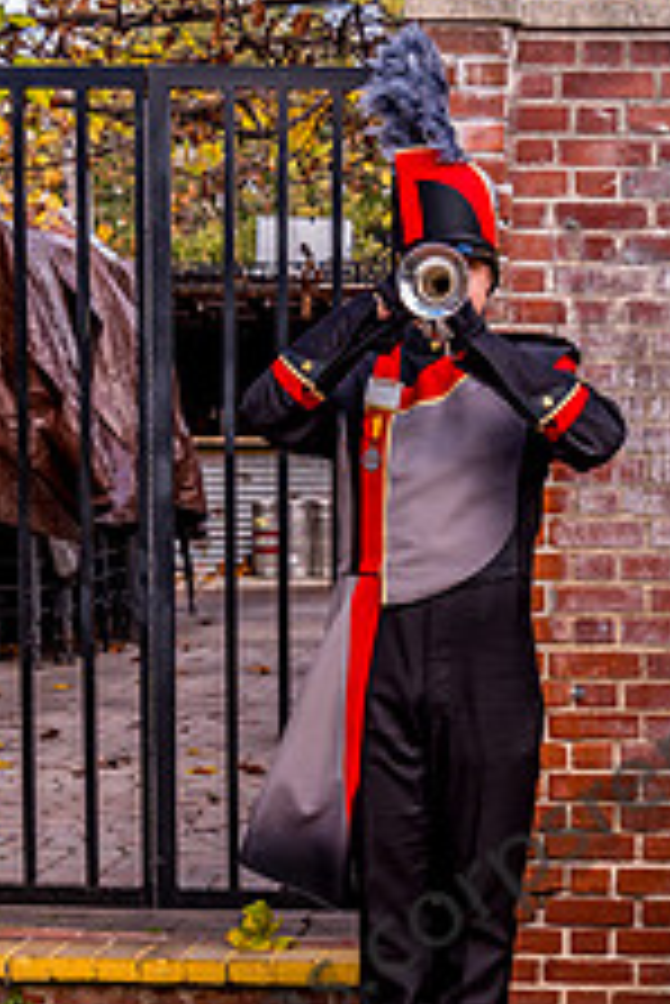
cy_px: 878
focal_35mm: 107
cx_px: 549
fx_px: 2982
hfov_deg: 12.8
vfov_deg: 18.8
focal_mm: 53
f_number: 6.3
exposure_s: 1/640
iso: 800
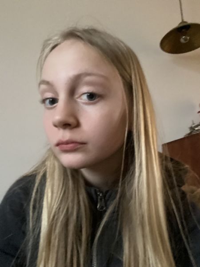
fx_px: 231
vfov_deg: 60.0
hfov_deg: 46.8
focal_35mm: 30
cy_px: 134
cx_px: 100
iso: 1000
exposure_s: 1/17
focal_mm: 2.71
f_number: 2.2
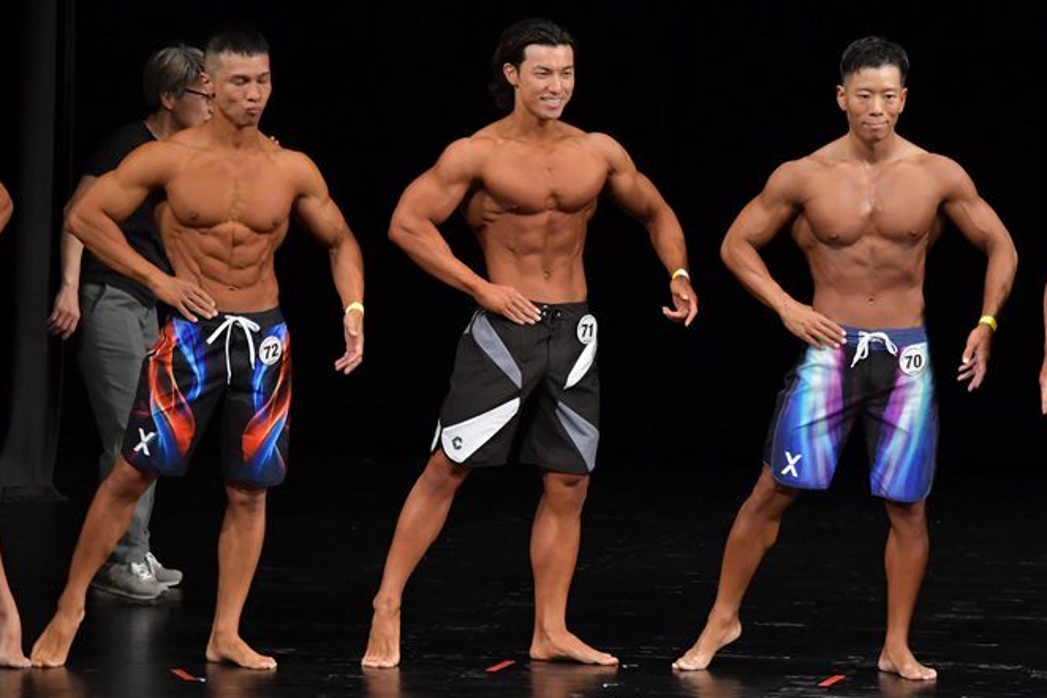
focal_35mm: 316
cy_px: 385
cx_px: 586
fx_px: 9187
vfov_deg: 4.3
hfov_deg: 6.5
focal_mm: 180
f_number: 5.6
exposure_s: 1/400
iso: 3200
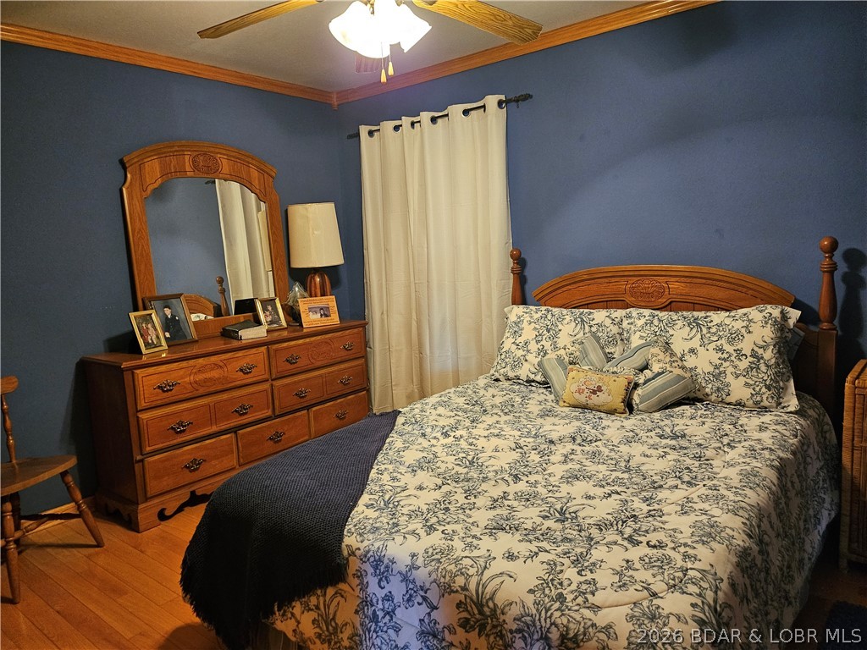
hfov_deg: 71.6
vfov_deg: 56.8
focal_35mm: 24
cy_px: 325
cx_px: 434
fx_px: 601
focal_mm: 5
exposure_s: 1/40
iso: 500
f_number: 1.8
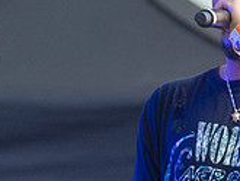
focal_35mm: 538
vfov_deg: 2.8
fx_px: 3733
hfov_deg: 3.7
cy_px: 98
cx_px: 234
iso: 2500
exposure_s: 1/640
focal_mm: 120
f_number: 3.5
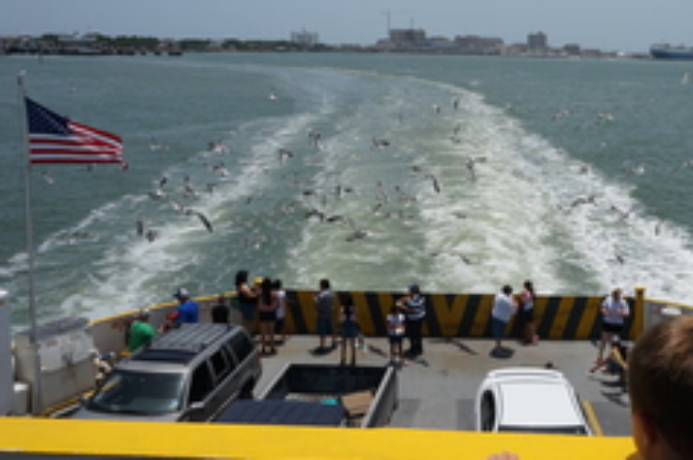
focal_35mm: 43
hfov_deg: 44.3
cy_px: 137
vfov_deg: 30.9
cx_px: 512
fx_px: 824
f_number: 9
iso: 100
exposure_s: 1/400
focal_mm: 17
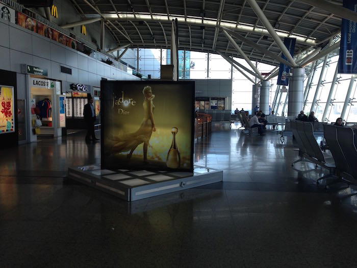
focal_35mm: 33
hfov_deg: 55.4
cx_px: 178
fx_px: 340
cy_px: 134
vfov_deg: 42.9
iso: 50
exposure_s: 1/120
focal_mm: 4.12
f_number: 2.4
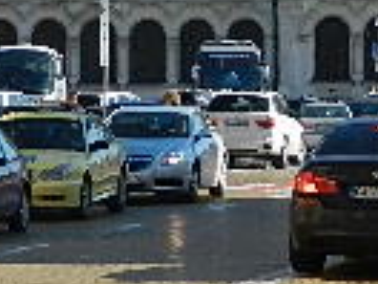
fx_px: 3178
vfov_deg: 5.0
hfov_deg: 6.8
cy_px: -364
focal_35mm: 291
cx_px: 278
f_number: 4.5
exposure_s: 1/800
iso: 160
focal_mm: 10.9
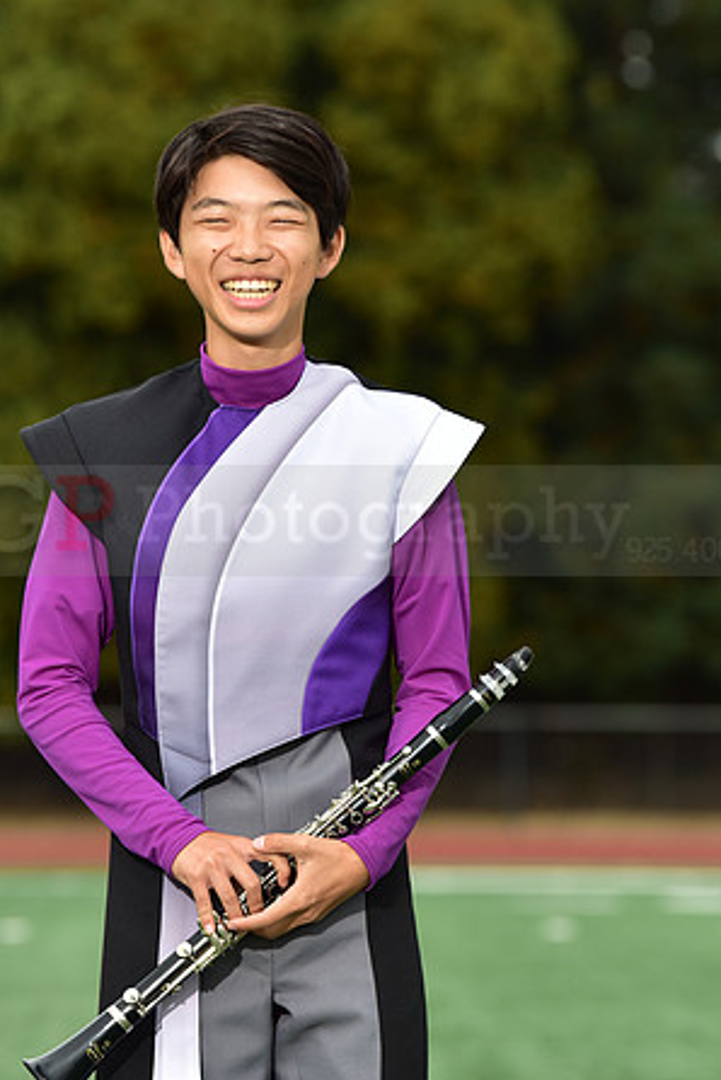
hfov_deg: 6.2
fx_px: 6628
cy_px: 499
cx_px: 311
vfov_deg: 9.3
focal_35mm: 221
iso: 500
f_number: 5
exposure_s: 1/250
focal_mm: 170
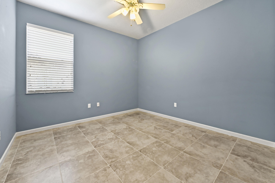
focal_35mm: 14
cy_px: 92
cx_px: 138
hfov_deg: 104.3
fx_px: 107
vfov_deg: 81.1
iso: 1250
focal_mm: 14
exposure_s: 1/5
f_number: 11
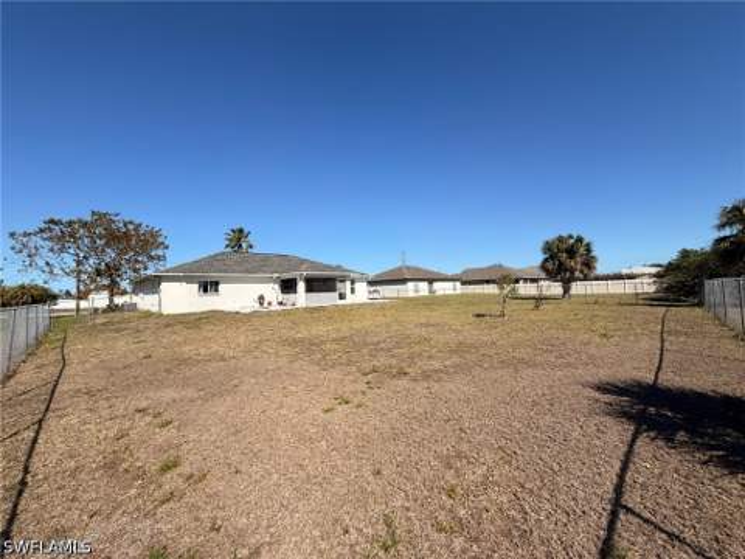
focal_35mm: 14
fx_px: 301
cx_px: 372
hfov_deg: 102.1
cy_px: 280
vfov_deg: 85.7
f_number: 2.2
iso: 50
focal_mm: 2.22
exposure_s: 1/3460
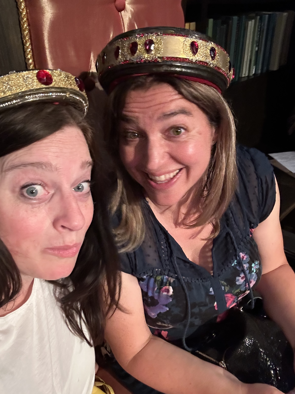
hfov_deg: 46.8
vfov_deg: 60.0
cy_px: 197
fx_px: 341
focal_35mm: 30
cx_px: 148
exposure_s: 1/30
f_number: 1.9
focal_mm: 2.69
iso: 400
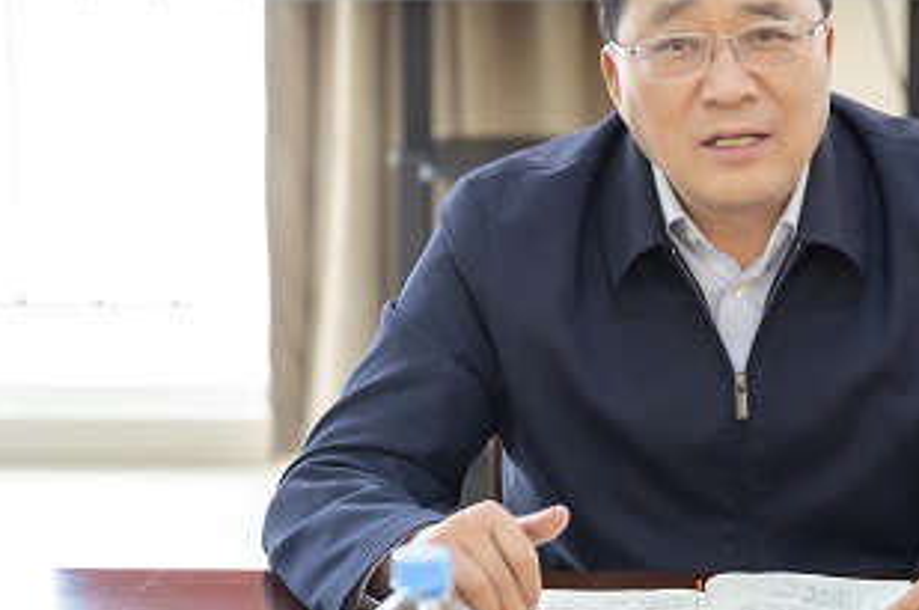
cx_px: 633
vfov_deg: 10.0
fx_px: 3466
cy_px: 394
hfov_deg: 15.1
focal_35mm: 136
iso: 1600
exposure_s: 1/160
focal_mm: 70
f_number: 2.8
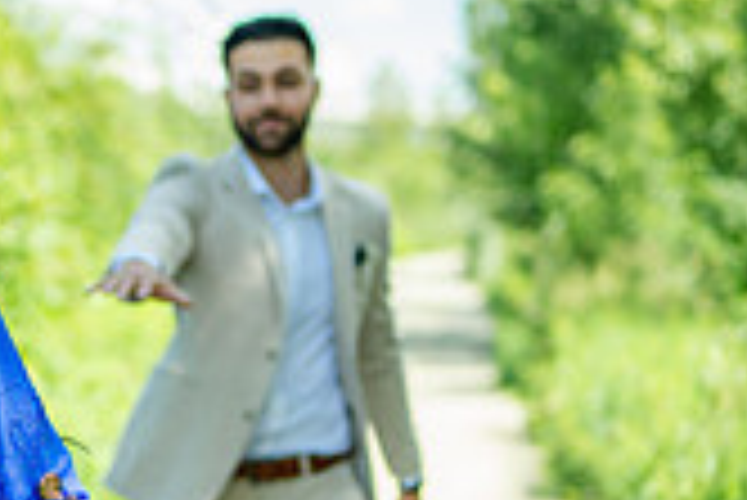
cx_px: 18
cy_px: 345
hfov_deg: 16.5
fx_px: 2534
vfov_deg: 11.2
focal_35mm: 122
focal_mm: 35
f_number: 1.2
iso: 125
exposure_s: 1/2000
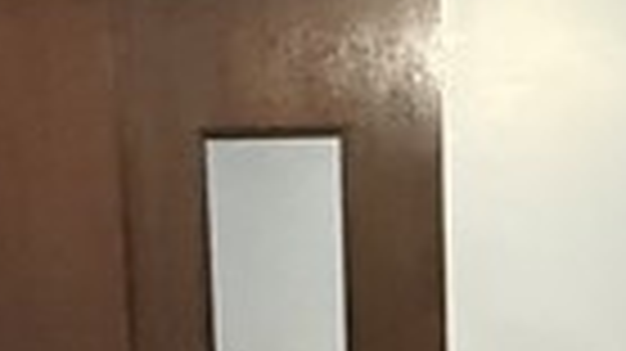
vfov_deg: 9.7
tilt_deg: -12.3
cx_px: 504
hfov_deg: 18.9
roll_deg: +1.1
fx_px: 1858
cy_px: 810
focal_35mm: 112
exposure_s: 1/40
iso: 1250
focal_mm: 2.22
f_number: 2.2
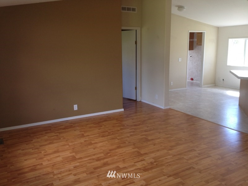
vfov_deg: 40.7
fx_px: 251
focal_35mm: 35
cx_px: 124
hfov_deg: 52.6
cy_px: 93
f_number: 2.4
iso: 64
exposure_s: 1/60
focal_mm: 4.28
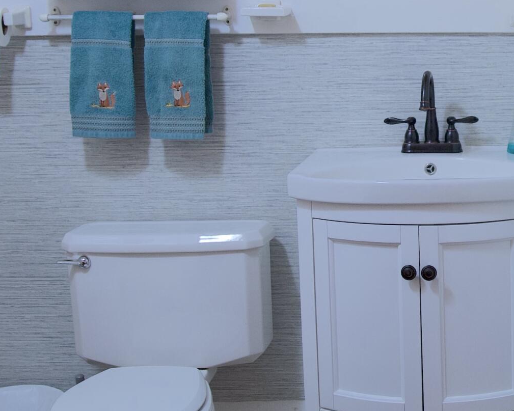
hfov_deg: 26.6
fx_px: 1019
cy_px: 132
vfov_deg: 22.7
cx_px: 525
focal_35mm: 67
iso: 800
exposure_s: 1/60
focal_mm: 24
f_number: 3.2
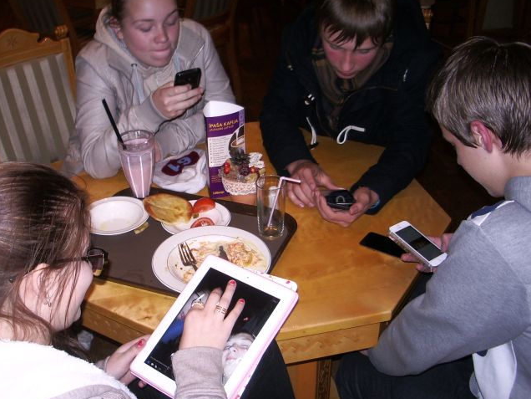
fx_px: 675
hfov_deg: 42.9
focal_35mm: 44
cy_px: 213
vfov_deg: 32.9
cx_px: 250
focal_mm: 5.8
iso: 100
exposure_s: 1/40
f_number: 2.6
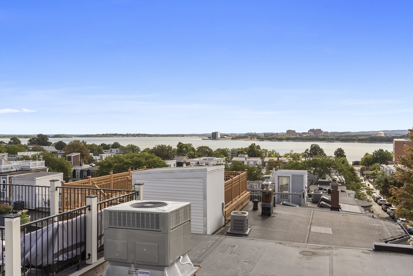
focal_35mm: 31
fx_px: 356
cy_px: 138
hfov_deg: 60.3
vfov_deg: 42.3
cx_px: 206
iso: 320
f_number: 11
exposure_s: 1/100
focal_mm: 31
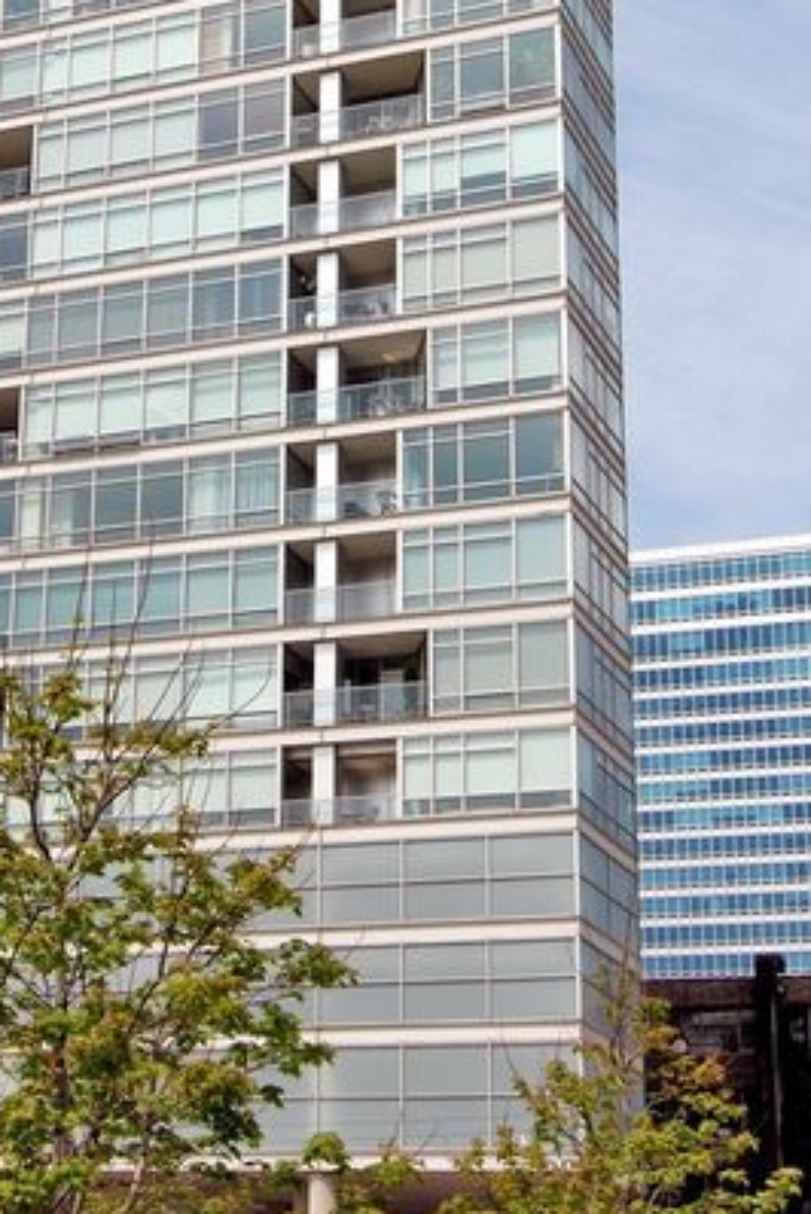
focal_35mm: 62
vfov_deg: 31.2
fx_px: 2091
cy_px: 175
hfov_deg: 21.9
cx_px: 284
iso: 200
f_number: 8
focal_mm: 22
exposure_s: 1/1250
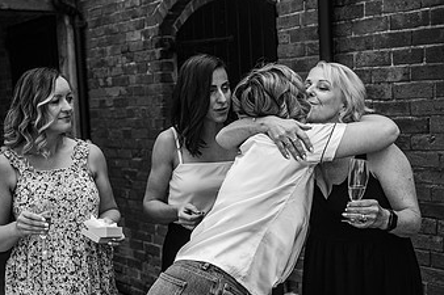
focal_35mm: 60
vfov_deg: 22.5
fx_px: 740
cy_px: 203
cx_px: 250
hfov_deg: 33.4
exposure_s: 1/640
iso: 100
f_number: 3.5
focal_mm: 35
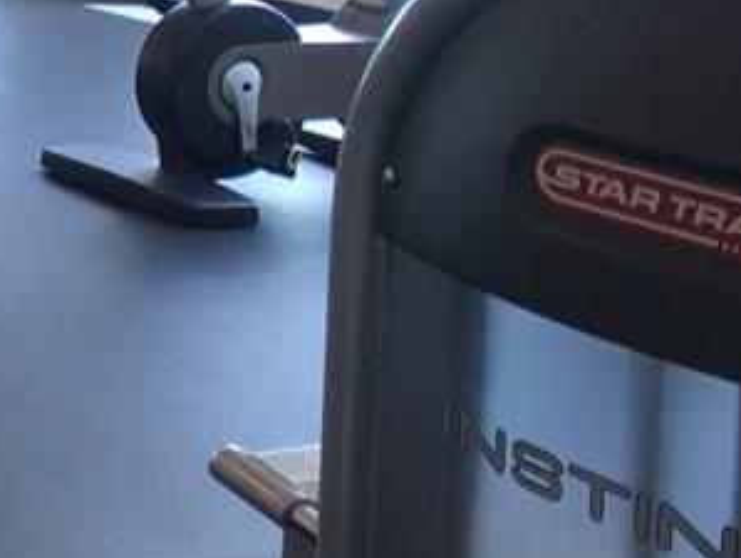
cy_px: -223
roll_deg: +0.2
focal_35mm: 155
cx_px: -1006
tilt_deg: -4.2
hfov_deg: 10.9
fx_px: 3322
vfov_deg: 9.4
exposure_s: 1/60
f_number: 2.2
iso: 32
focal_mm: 4.15
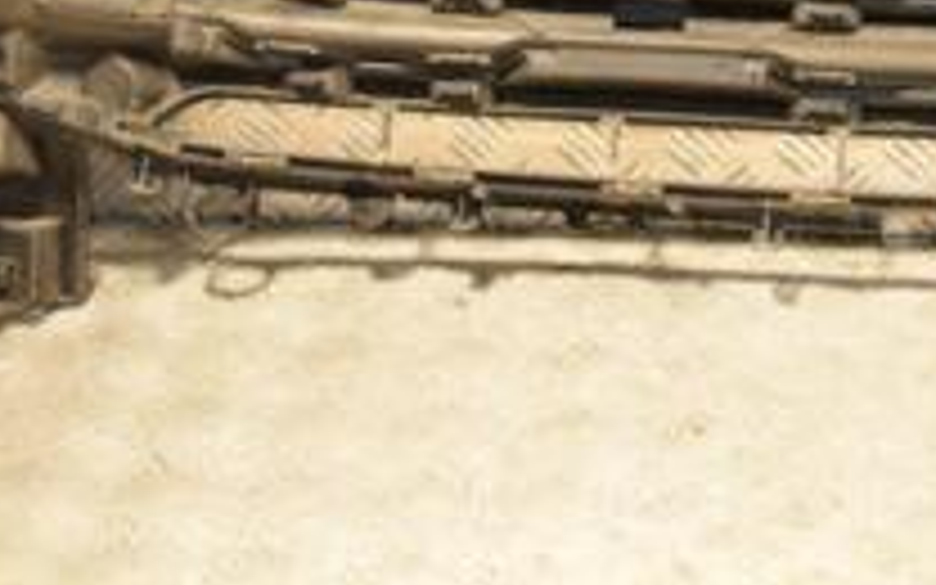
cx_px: 904
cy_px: -94
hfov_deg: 20.8
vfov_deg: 13.2
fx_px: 2474
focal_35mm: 97
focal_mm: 22
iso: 800
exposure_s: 1/160
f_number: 5
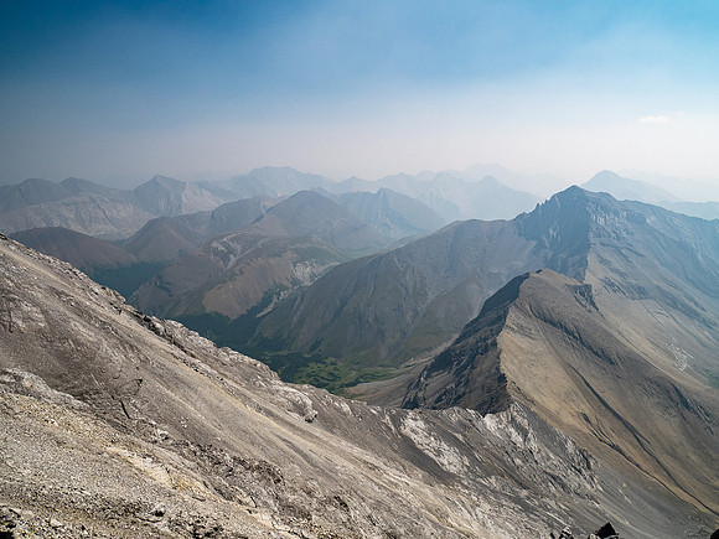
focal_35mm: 24
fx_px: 498
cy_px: 270
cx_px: 360
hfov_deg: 71.6
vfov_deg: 56.8
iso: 200
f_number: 8
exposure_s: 1/500
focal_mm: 12
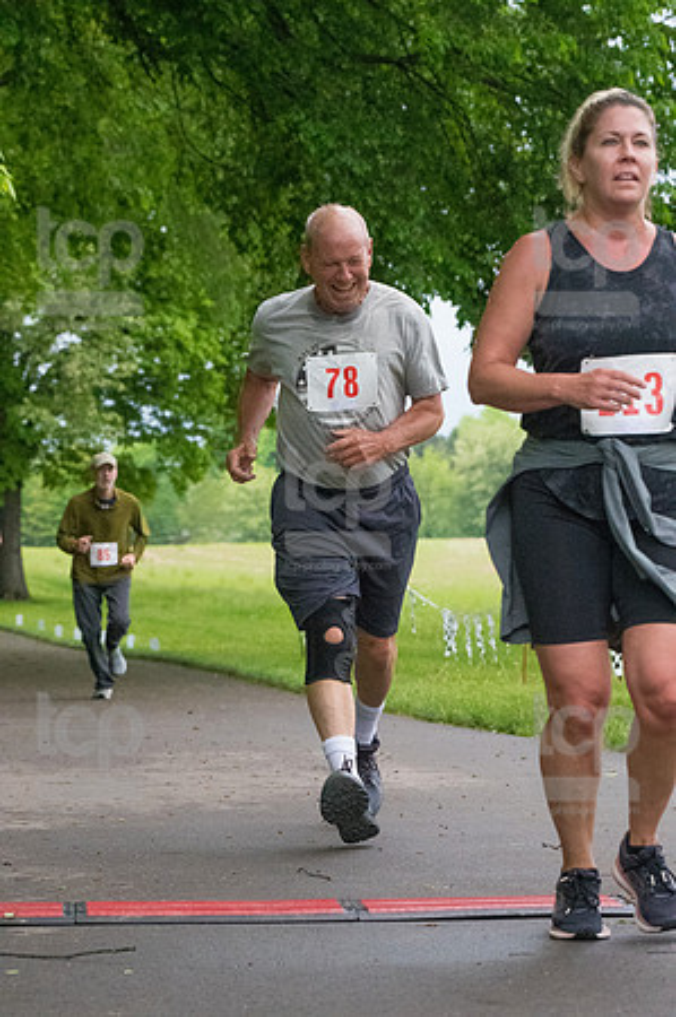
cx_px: 338
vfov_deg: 14.9
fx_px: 3896
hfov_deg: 9.9
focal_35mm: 138
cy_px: 508
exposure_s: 1/1250
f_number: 5.6
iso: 6400
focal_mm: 92
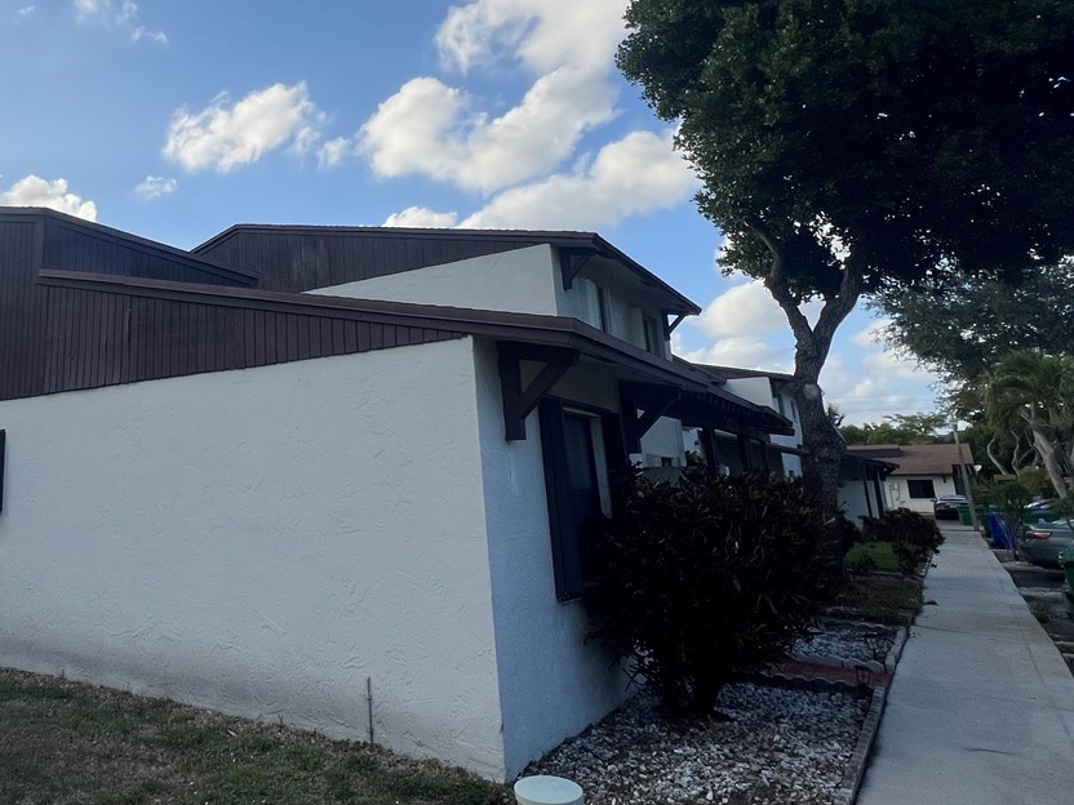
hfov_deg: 63.3
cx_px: 212
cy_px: 311
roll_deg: +0.9
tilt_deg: +11.7
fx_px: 776
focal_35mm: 25
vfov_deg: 54.4
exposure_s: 1/1233
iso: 32
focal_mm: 1.57
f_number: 1.8
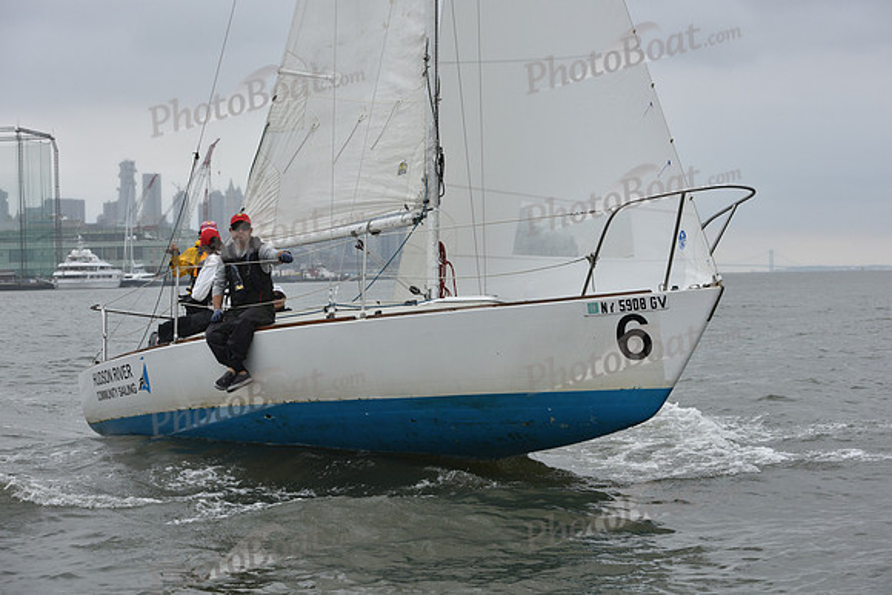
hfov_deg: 28.8
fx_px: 1735
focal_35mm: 70
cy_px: 298
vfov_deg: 19.5
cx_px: 446
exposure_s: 1/800
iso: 400
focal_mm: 70
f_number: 7.1
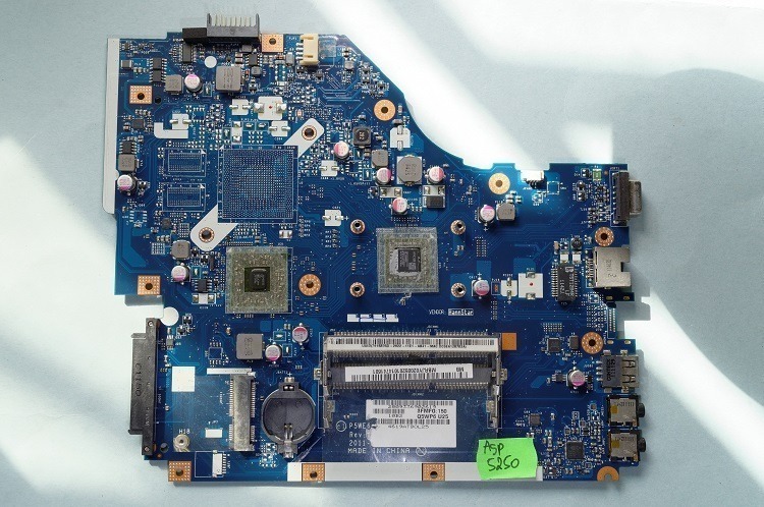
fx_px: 827
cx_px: 382
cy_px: 254
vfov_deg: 34.1
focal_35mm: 39
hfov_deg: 49.6
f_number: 8
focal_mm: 26
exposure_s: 1/20
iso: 100
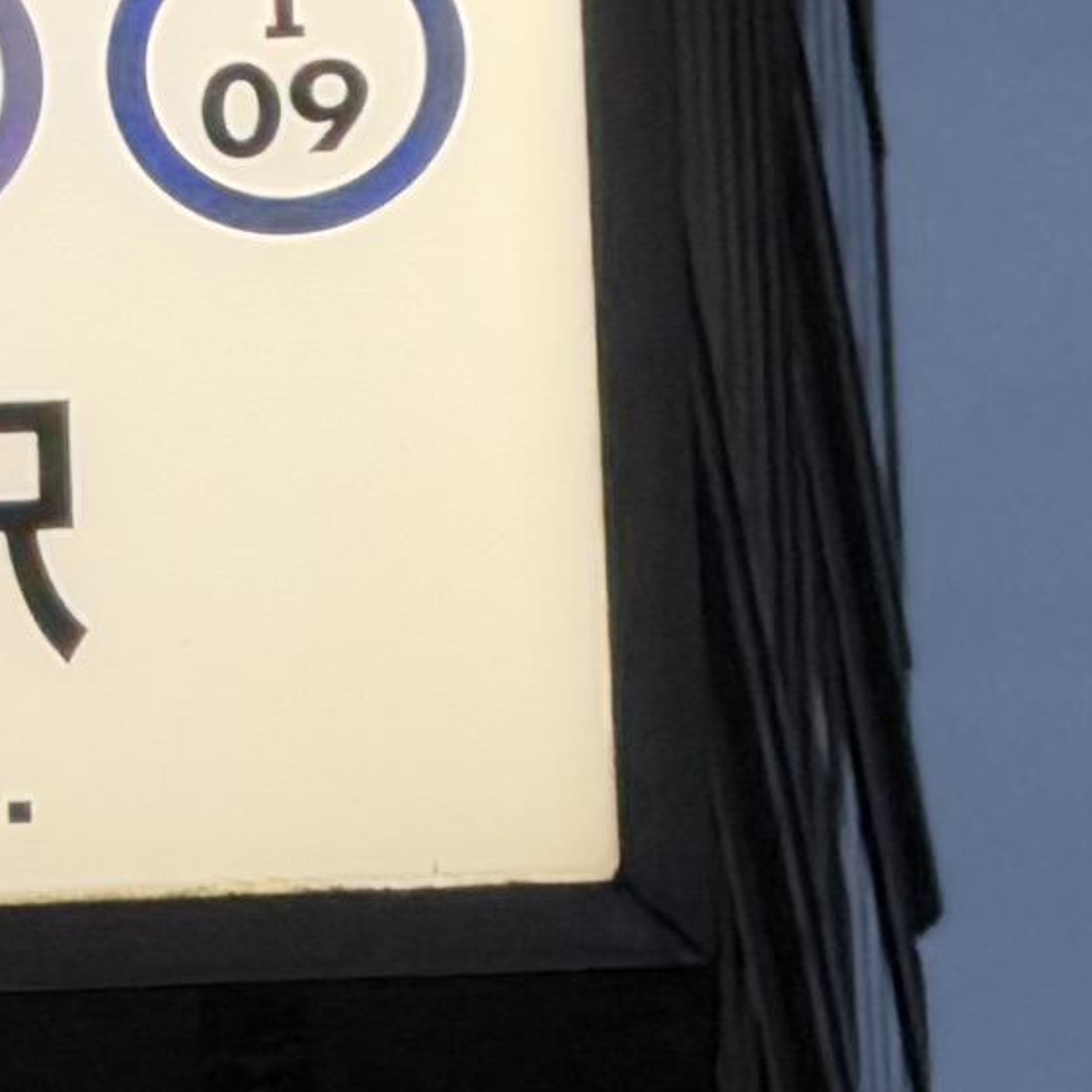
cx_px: -3344
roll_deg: +0.9
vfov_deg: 1.9
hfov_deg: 1.9
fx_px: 32193
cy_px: 1149
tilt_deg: +16.6
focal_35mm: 902
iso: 200
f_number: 2.8
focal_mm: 16.89
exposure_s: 1/100
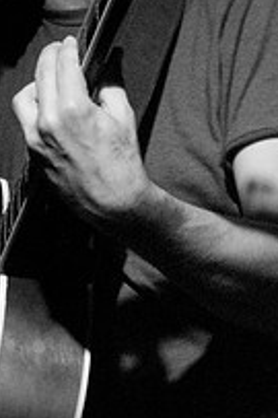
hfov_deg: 7.1
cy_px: 58
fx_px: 2239
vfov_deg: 10.6
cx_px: -9
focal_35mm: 193
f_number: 2.8
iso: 1600
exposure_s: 1/50
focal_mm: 58
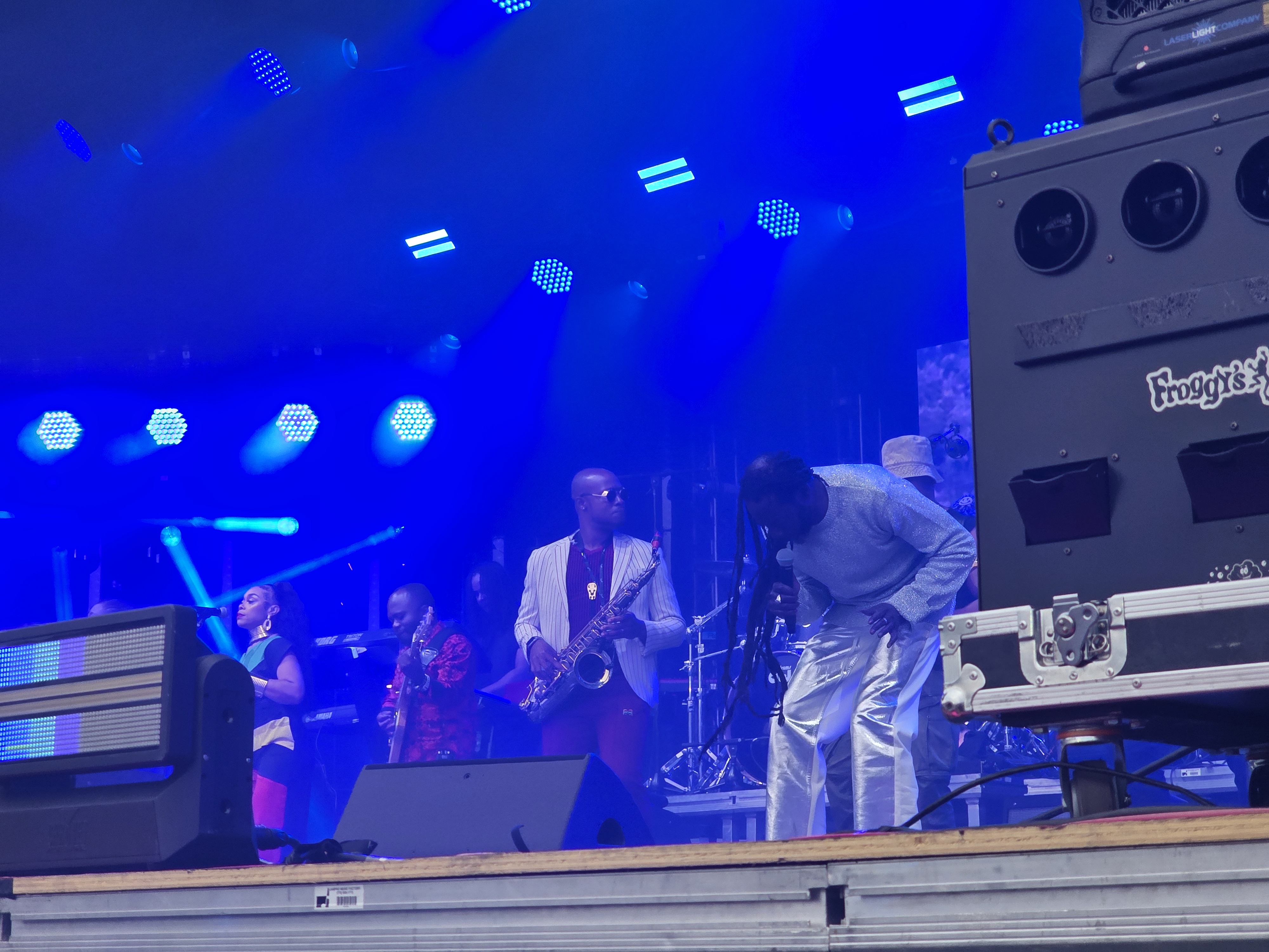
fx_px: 2529
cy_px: 476
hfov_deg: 28.2
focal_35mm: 69
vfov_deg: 21.3
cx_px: 634
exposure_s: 1/286
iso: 80
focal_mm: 7.9
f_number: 2.4
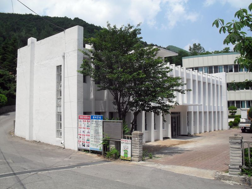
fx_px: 255
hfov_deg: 52.6
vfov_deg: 40.7
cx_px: 126
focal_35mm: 35
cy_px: 94
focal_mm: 6.3
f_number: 8.4
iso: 100
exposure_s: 1/250
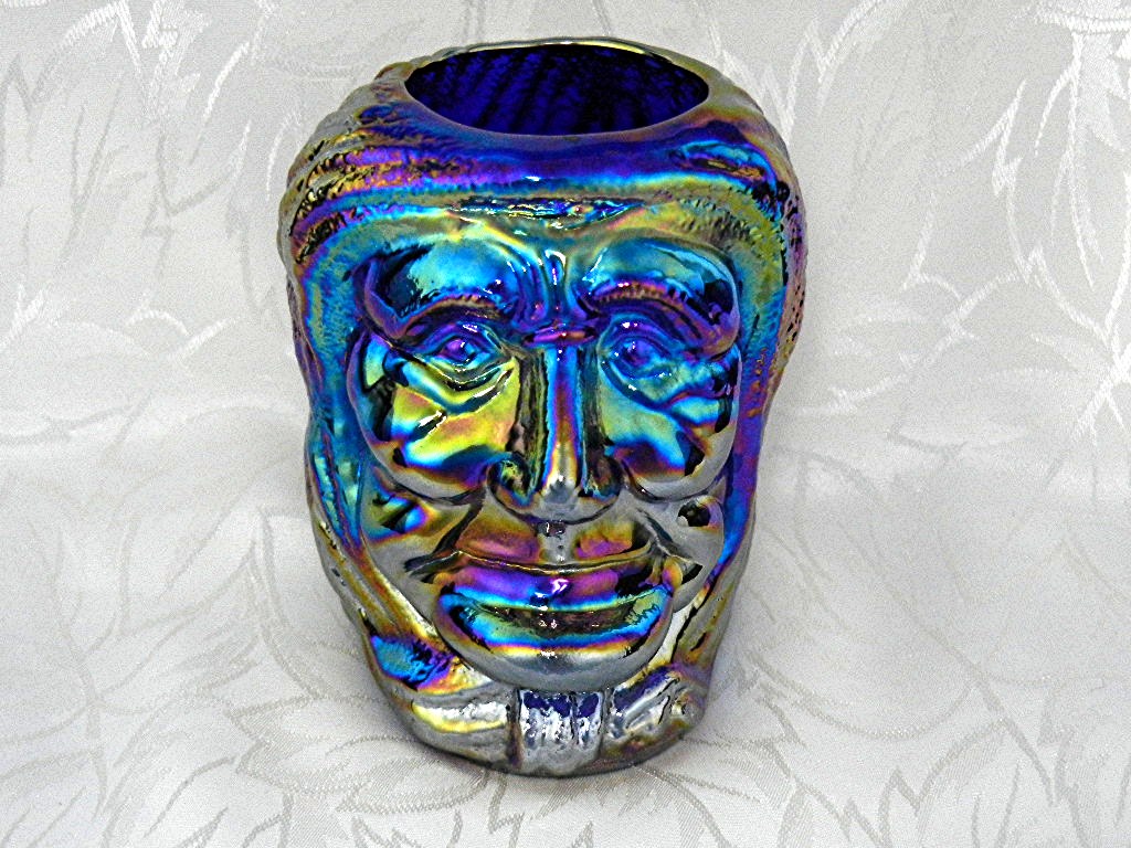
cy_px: 424
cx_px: 566
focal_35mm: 77
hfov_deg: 25.3
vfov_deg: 19.1
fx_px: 2516
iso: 800
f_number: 8.6
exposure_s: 1/30
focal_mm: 13.9
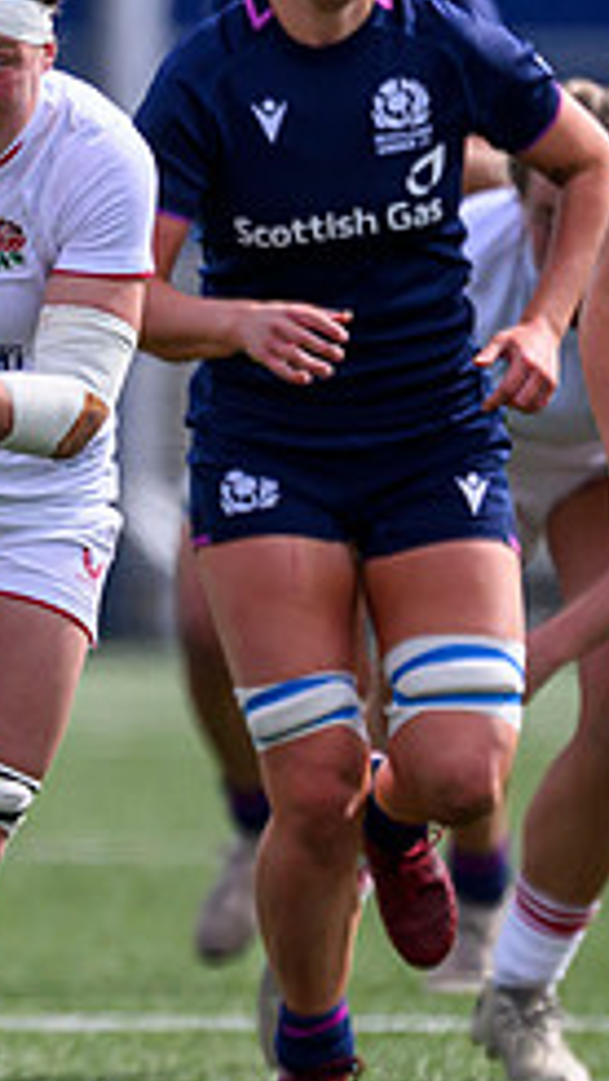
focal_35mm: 2129
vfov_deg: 1.0
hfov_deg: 0.6
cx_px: -492
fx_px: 61056
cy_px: 327
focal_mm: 560
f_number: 4
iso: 500
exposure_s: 1/3200
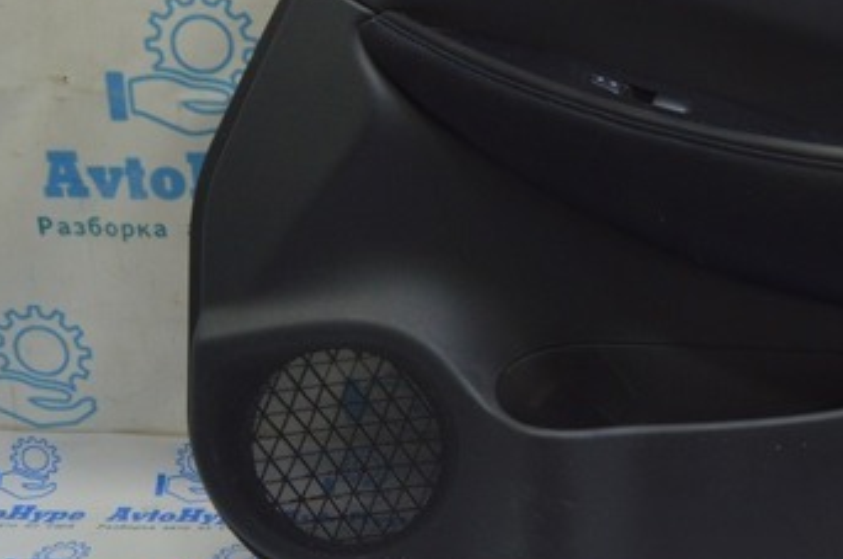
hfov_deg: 32.3
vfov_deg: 22.9
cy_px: 252
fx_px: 1378
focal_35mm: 59
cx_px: 767
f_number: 5.6
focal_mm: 21
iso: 400
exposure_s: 1/30
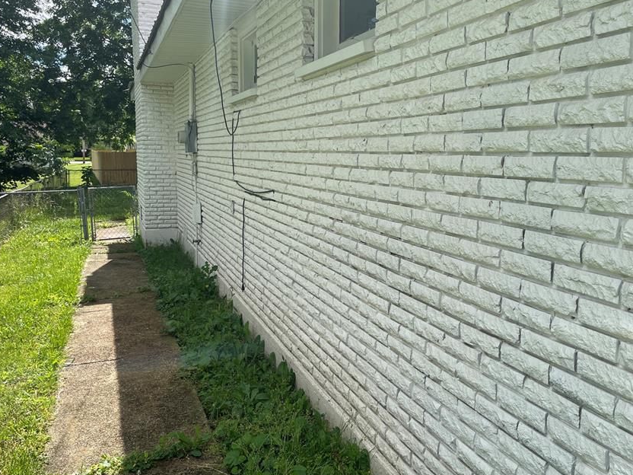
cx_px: 355
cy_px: 213
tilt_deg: -5.9
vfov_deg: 44.1
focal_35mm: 32
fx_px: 585
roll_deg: +0.1
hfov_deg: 56.7
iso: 32
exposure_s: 1/1949
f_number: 1.6
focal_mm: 4.2
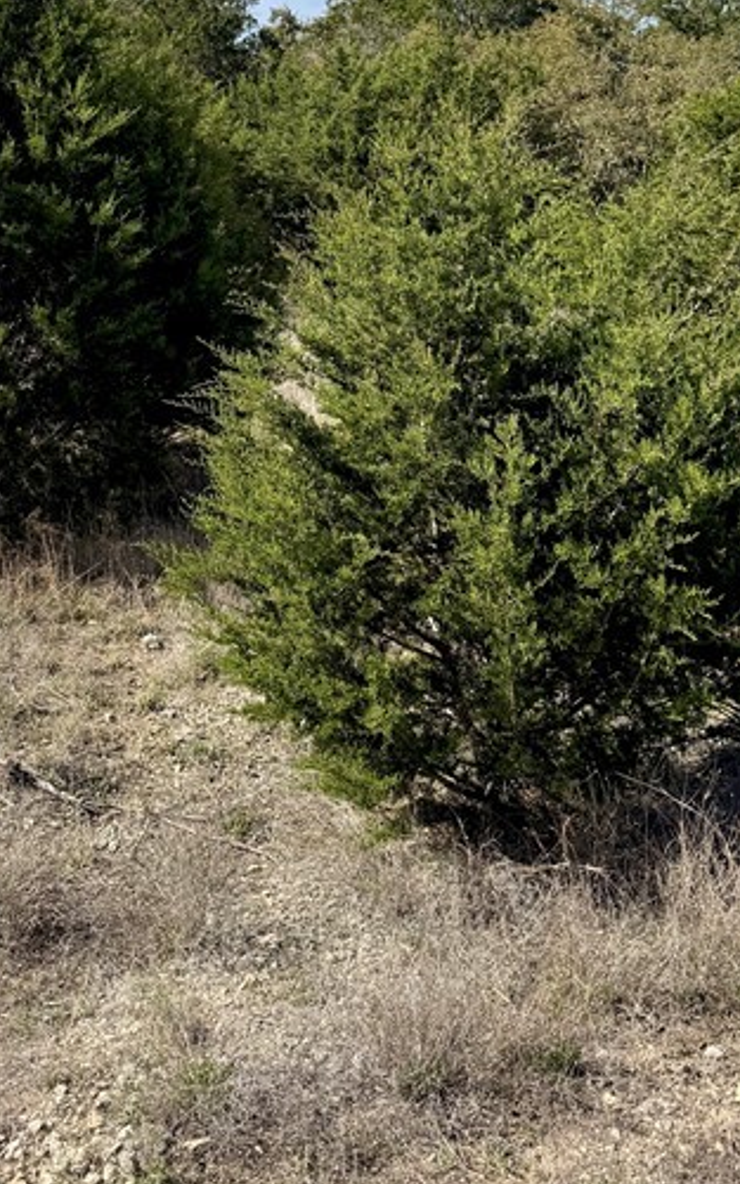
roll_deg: -0.6
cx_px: 319
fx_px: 1678
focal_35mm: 52
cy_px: 147
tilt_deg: -1.3
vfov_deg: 36.7
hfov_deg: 24.8
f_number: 1.78
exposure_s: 1/4608
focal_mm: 6.76
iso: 80
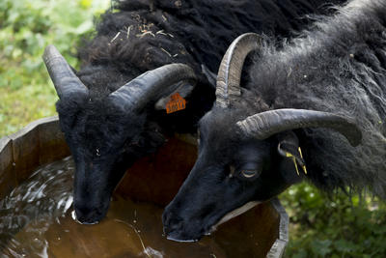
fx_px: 1126
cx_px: 193
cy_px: 129
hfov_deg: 19.4
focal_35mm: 105
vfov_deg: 13.1
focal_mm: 105
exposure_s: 1/50
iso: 100
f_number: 4.5
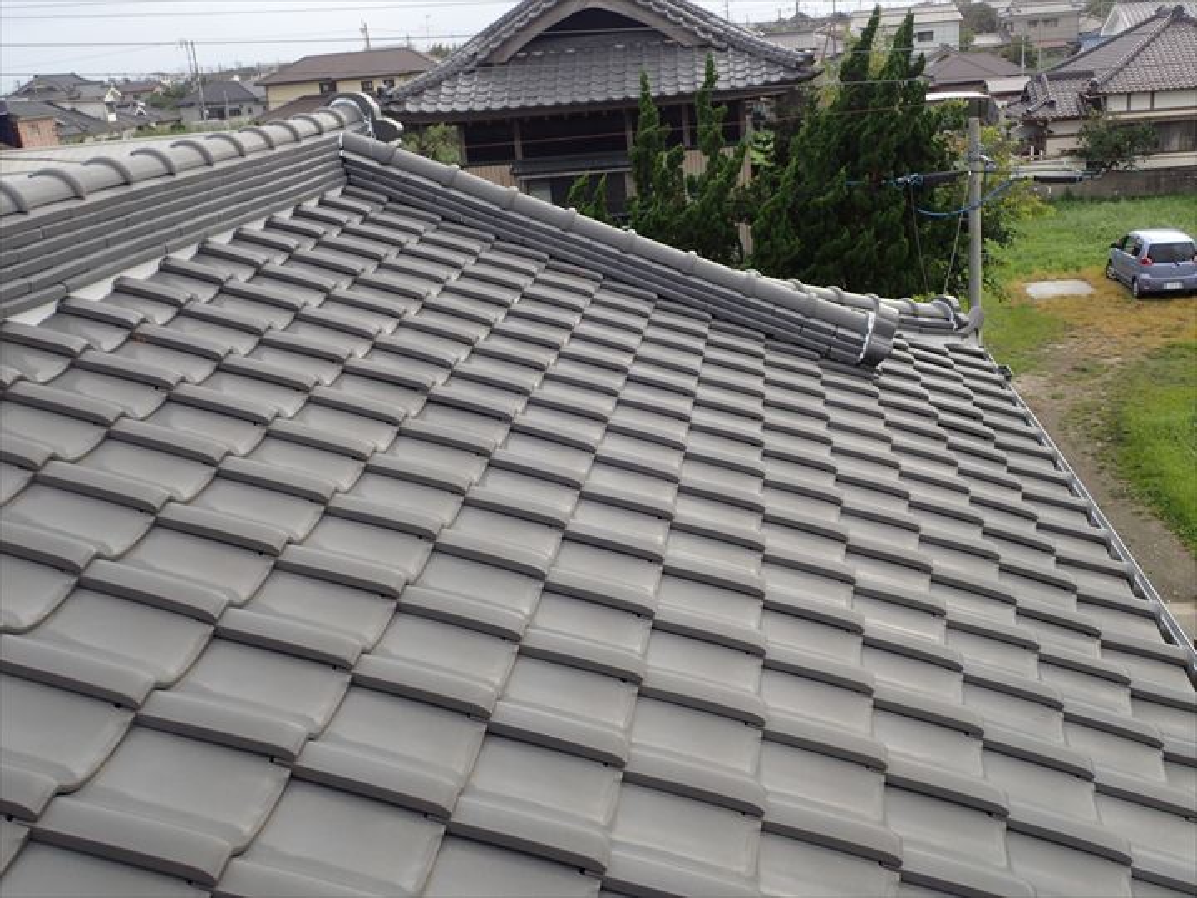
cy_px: 449
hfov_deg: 52.6
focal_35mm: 35
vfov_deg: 40.7
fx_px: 1210
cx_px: 598
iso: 100
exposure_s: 1/400
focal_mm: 6.42
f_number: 3.5
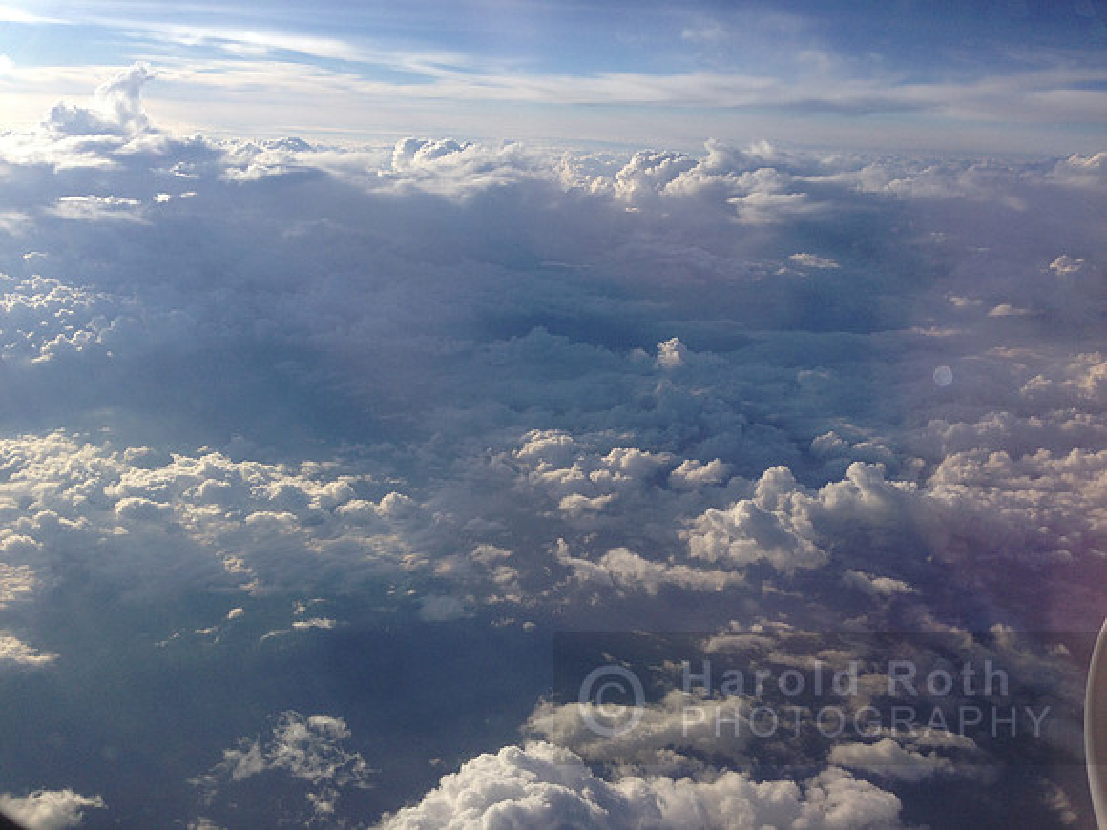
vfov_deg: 42.9
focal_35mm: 33
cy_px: 415
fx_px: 1055
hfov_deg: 55.4
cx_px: 554
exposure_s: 1/2857
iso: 50
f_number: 2.4
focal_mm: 4.13
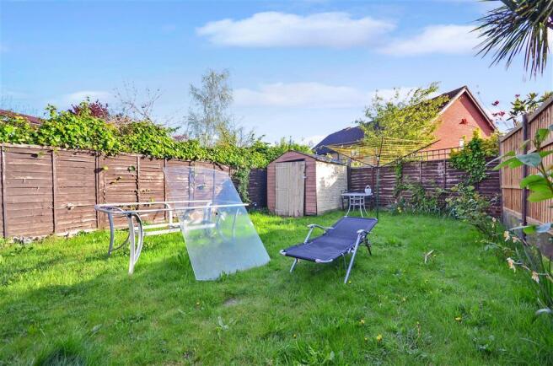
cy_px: 183
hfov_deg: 100.5
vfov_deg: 77.0
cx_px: 276
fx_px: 230
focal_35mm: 15
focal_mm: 10
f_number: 6.3
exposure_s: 1/160
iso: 200
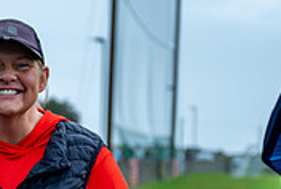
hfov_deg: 13.2
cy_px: 185
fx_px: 1157
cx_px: -110
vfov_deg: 9.3
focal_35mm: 148
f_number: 2.8
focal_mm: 45
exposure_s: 1/320
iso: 100
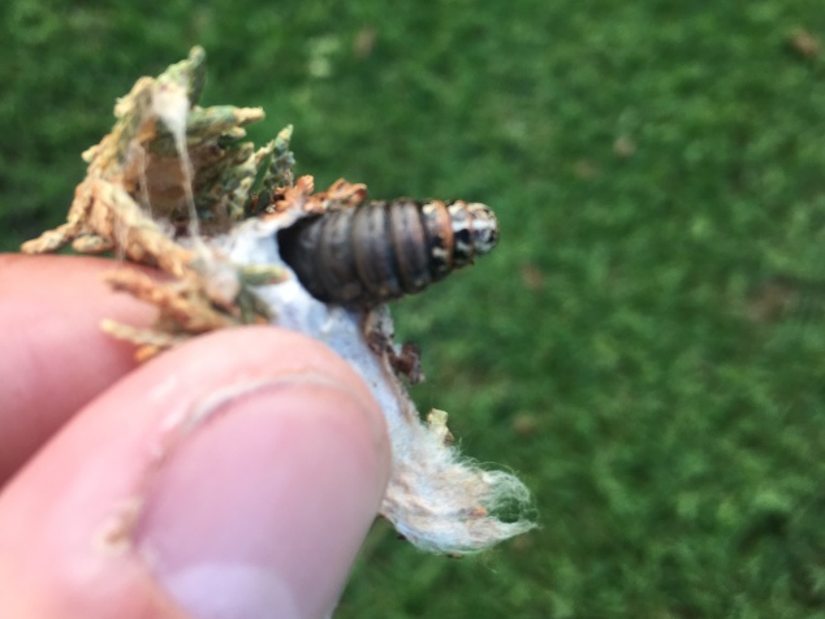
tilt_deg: -70.3
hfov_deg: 47.8
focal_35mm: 39
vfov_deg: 36.7
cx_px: 414
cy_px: 244
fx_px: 930
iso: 32
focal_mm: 4.15
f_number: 2.2
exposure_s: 1/120
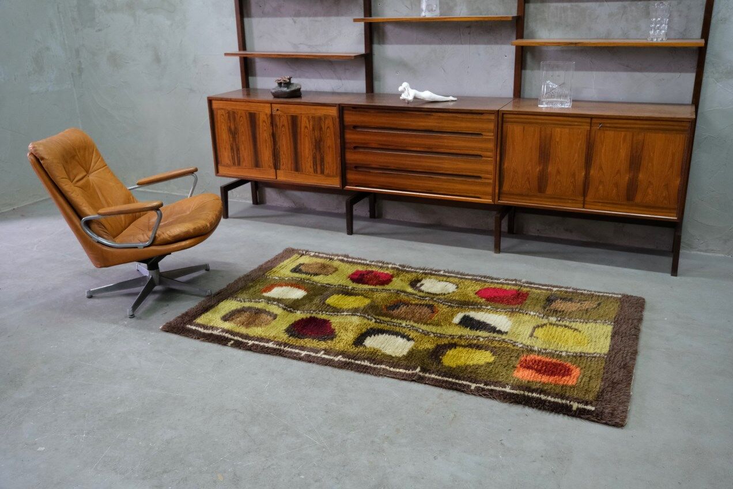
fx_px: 611
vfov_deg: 43.6
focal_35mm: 30
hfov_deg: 61.9
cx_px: 366
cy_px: 244
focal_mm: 20.2
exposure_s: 1/28
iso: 2000
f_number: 4
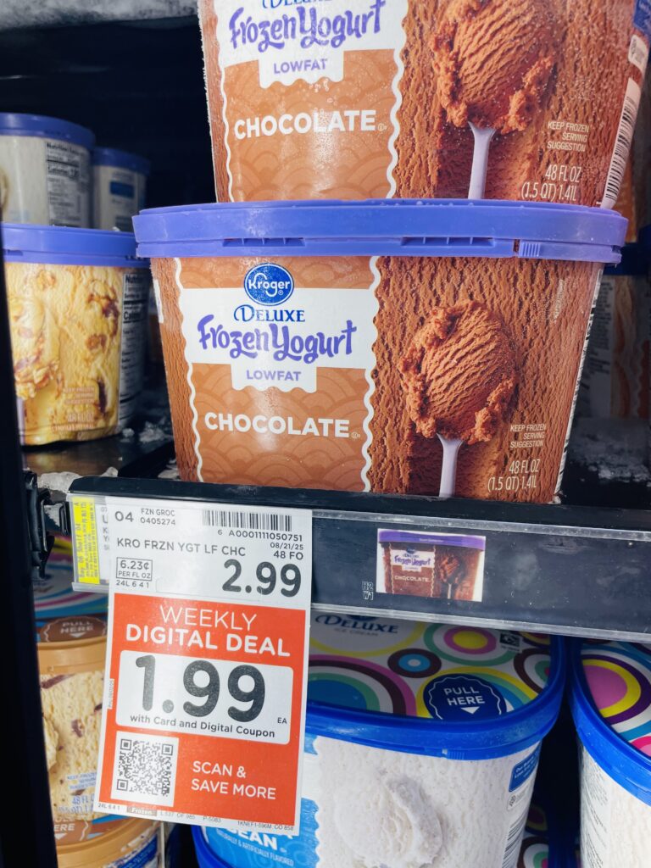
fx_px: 652
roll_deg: -0.3
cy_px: 434
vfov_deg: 67.3
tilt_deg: -12.1
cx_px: 326
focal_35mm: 26
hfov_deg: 53.1
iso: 50
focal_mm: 4.2
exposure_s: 1/120
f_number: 1.6
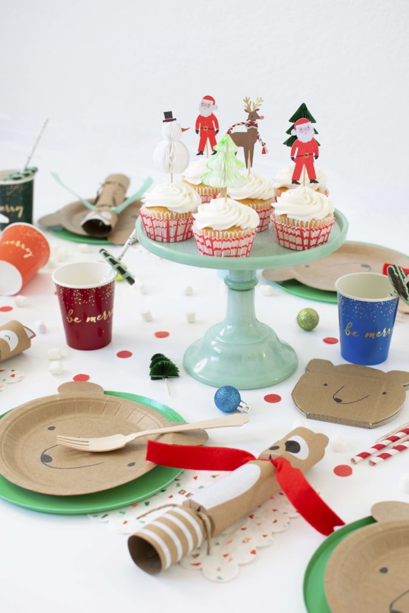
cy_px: 306
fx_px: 894
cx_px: 204
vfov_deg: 37.8
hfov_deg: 25.8
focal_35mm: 52
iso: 500
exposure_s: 1/160
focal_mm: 35
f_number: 3.5
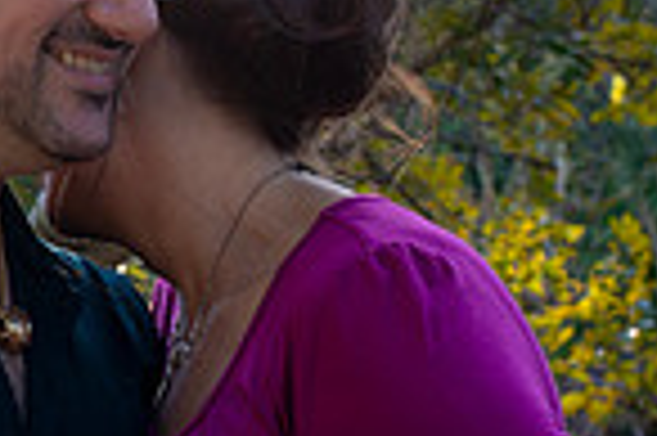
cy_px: 205
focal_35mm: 139
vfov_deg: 9.8
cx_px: -176
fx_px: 2534
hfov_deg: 14.2
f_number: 4.5
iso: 500
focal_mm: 35
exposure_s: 1/400
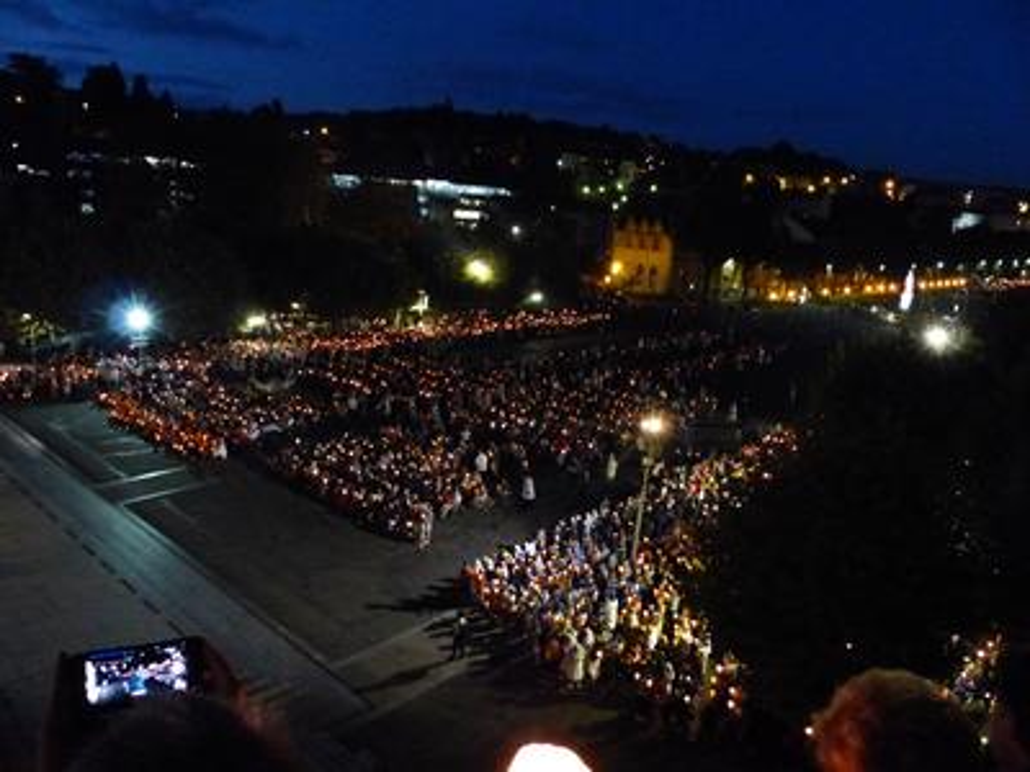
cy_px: 386
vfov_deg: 54.9
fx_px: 744
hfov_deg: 69.4
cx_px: 515
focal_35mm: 25
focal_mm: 4.6
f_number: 2.8
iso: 1600
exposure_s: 1/15
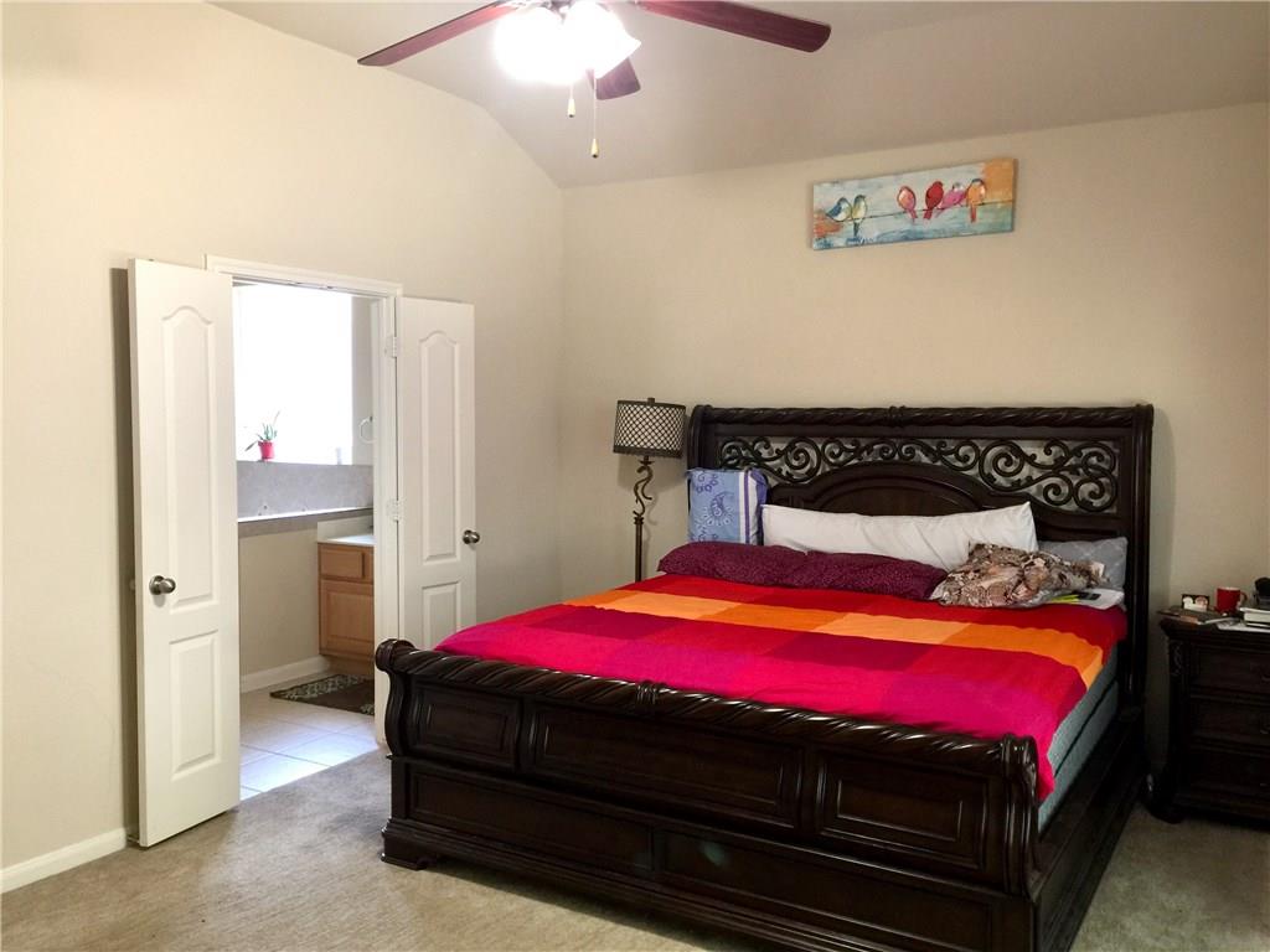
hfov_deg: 61.7
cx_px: 635
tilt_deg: -4.0
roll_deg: -1.8
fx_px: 1064
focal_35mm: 29
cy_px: 476
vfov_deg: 48.2
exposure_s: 1/15
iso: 64
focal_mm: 4.15
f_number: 2.2
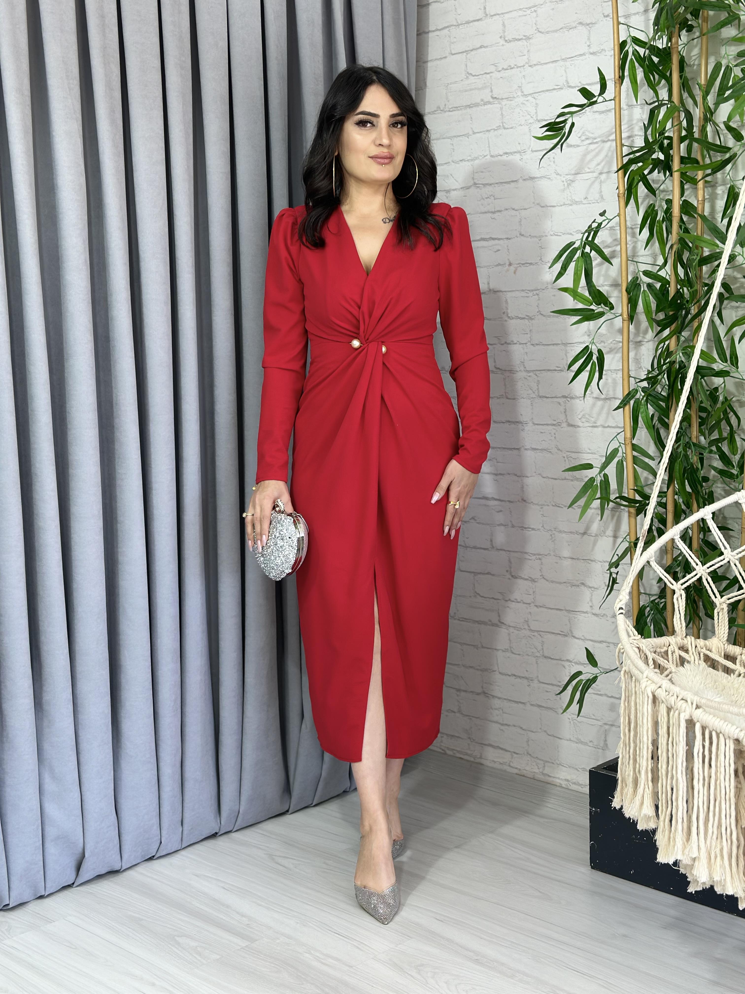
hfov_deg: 30.3
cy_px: 497
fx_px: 1377
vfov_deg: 39.7
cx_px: 372
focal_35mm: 48
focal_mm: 6.86
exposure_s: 1/100
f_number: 1.78
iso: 80
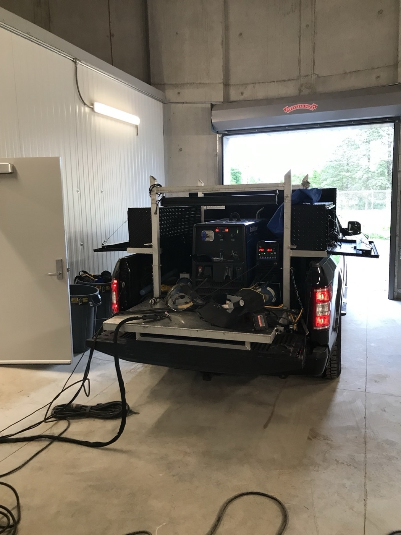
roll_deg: +1.7
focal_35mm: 28
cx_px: 200
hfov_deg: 49.7
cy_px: 268
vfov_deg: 63.4
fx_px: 432
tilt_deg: -8.2
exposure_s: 1/30
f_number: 1.8
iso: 25
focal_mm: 3.99
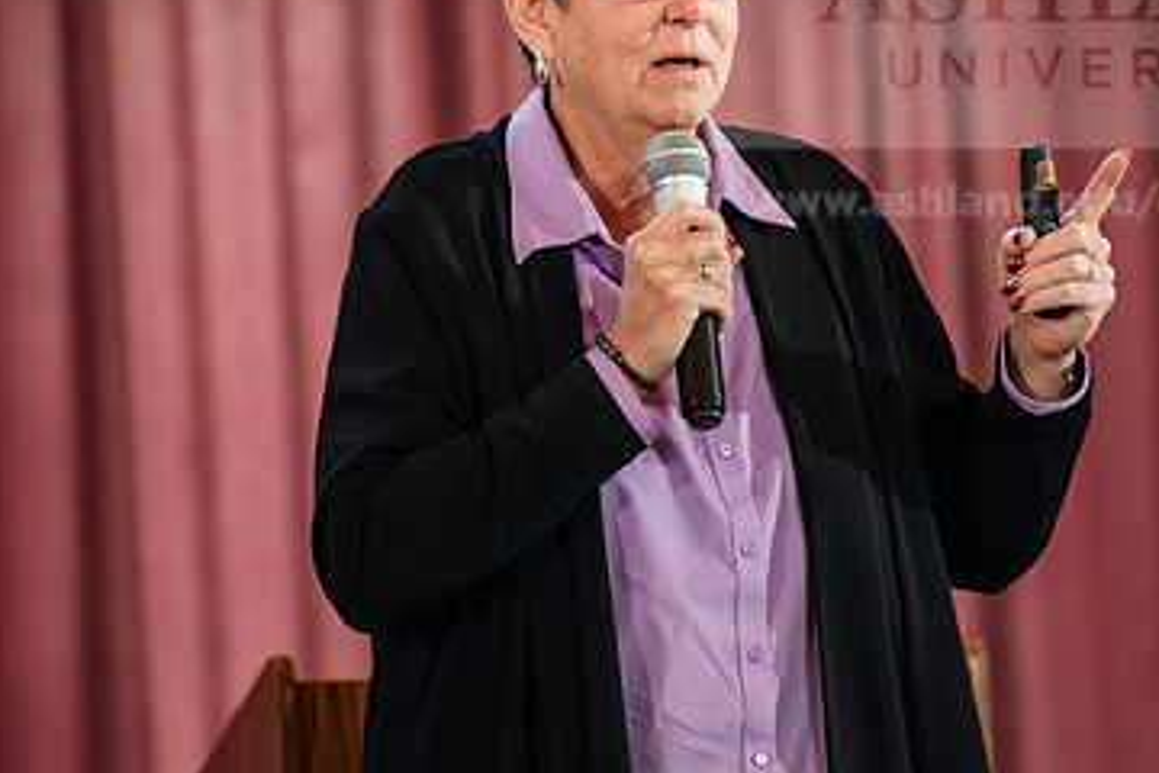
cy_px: 269
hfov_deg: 6.7
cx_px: 602
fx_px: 9851
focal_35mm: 306
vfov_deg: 4.5
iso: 1250
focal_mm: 190
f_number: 3.2
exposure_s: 1/200
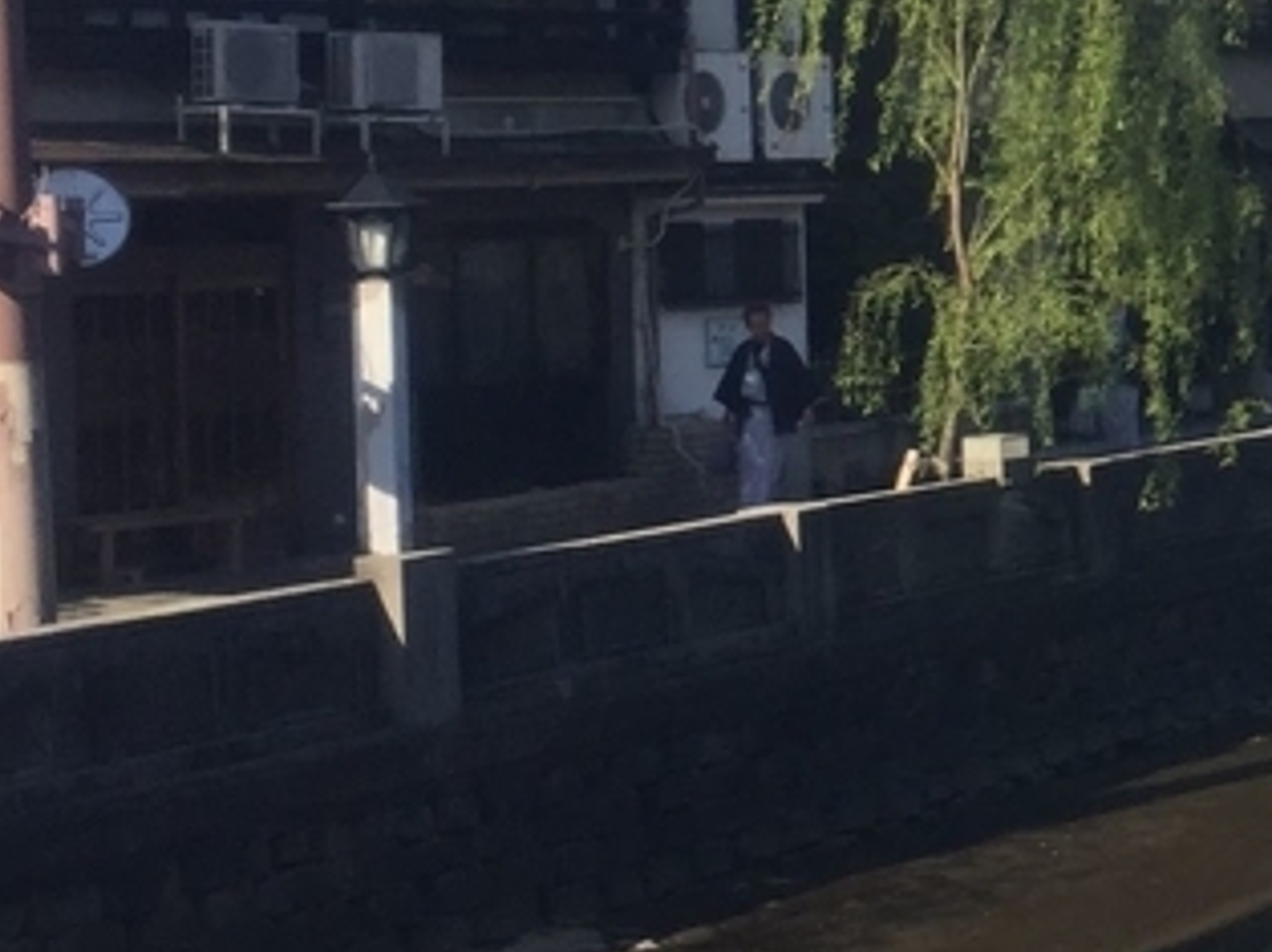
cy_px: 288
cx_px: 1693
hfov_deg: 16.7
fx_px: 4076
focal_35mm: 111
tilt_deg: -0.6
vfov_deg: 13.3
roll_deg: -0.2
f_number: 2.2
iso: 32
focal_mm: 4.15
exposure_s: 1/1236
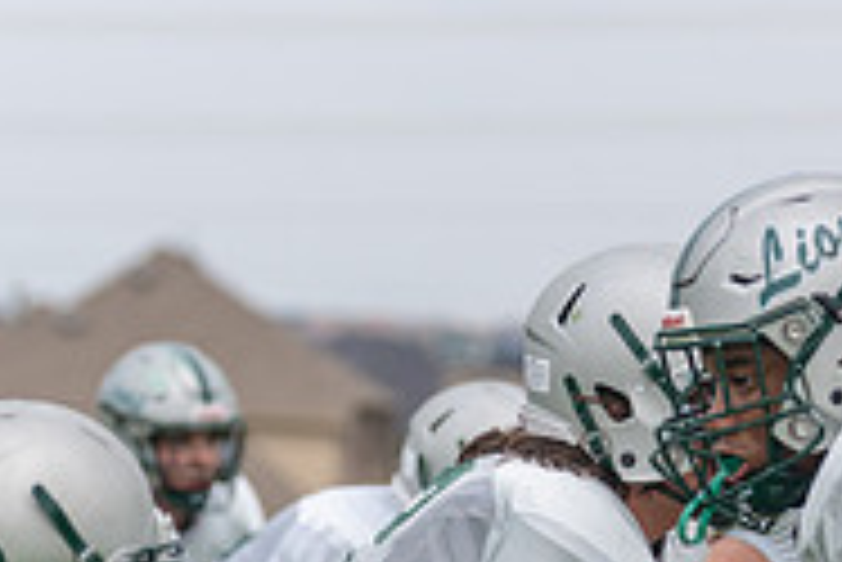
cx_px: 581
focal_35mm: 356
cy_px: 717
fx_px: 8333
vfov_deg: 3.9
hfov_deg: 5.8
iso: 160
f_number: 3.5
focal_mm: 115
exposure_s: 1/1250
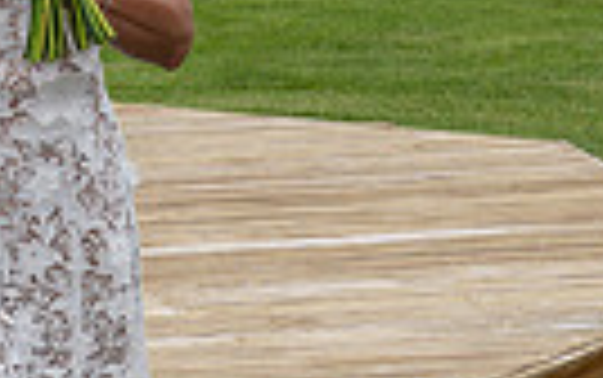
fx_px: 2516
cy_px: 24
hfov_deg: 13.1
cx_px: -215
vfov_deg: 8.6
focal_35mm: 153
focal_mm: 32
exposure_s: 1/250
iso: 80
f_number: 8
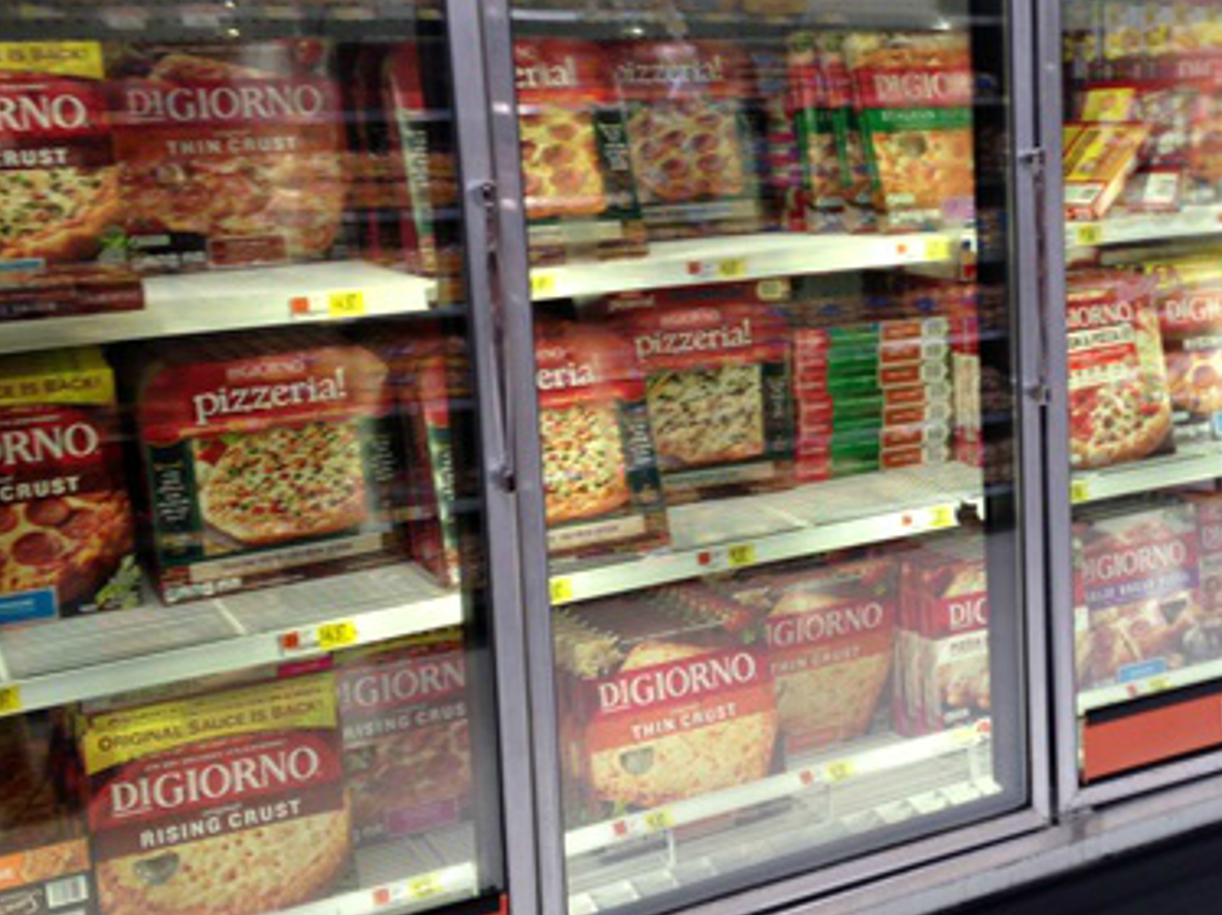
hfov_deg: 35.3
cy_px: 373
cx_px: 925
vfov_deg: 27.4
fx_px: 1870
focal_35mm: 53
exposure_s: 1/30
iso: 64
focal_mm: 4.12
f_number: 2.4
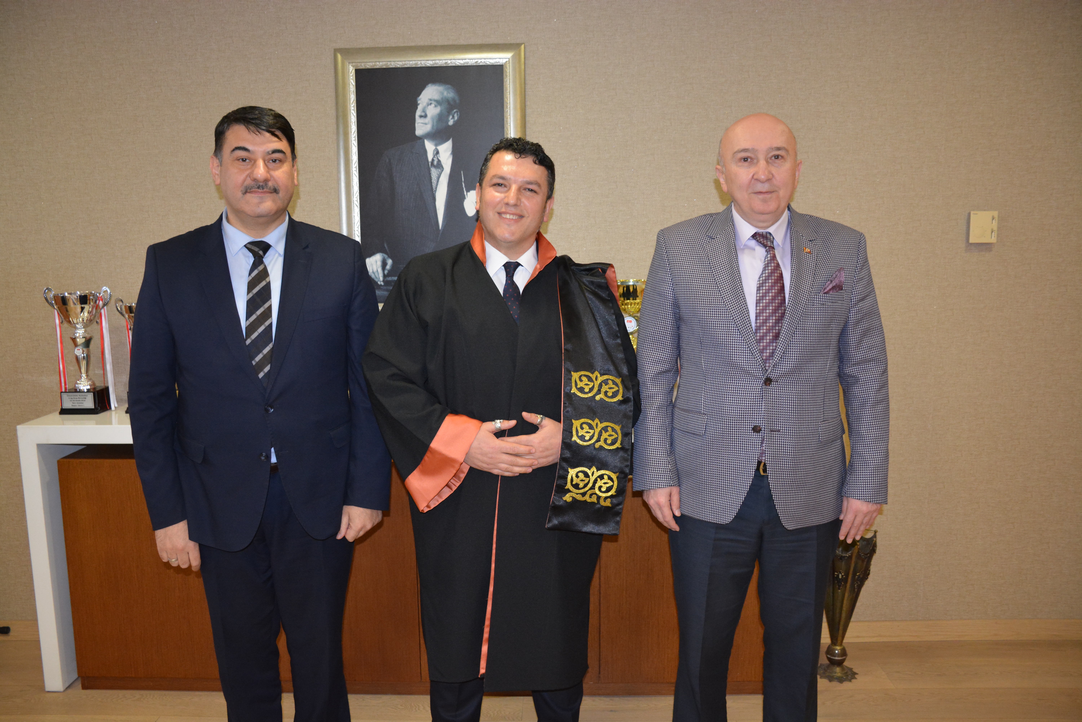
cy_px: 361
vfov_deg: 43.6
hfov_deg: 61.9
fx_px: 902
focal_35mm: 30
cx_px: 541
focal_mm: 20
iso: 1400
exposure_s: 1/60
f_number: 3.5
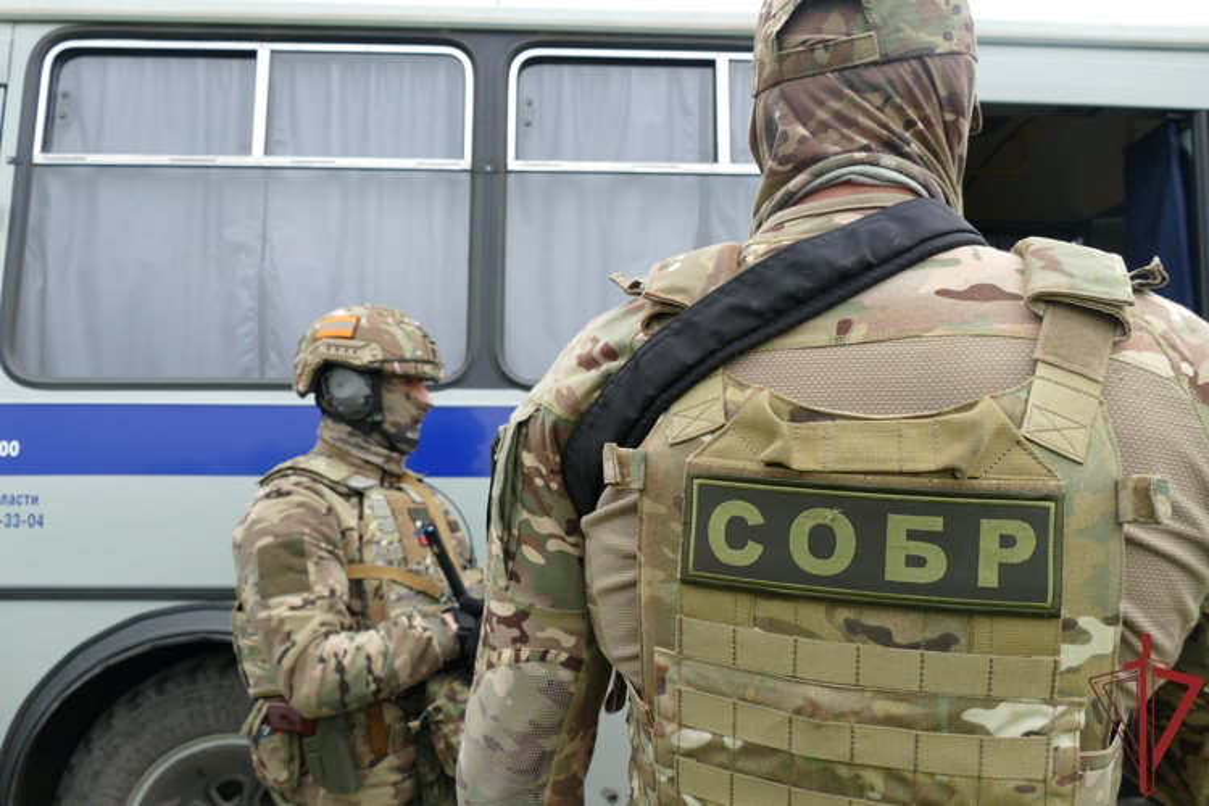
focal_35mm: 29
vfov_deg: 45.0
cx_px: 604
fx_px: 974
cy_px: 403
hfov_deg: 63.7
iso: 125
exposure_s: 1/250
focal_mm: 10.6
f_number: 3
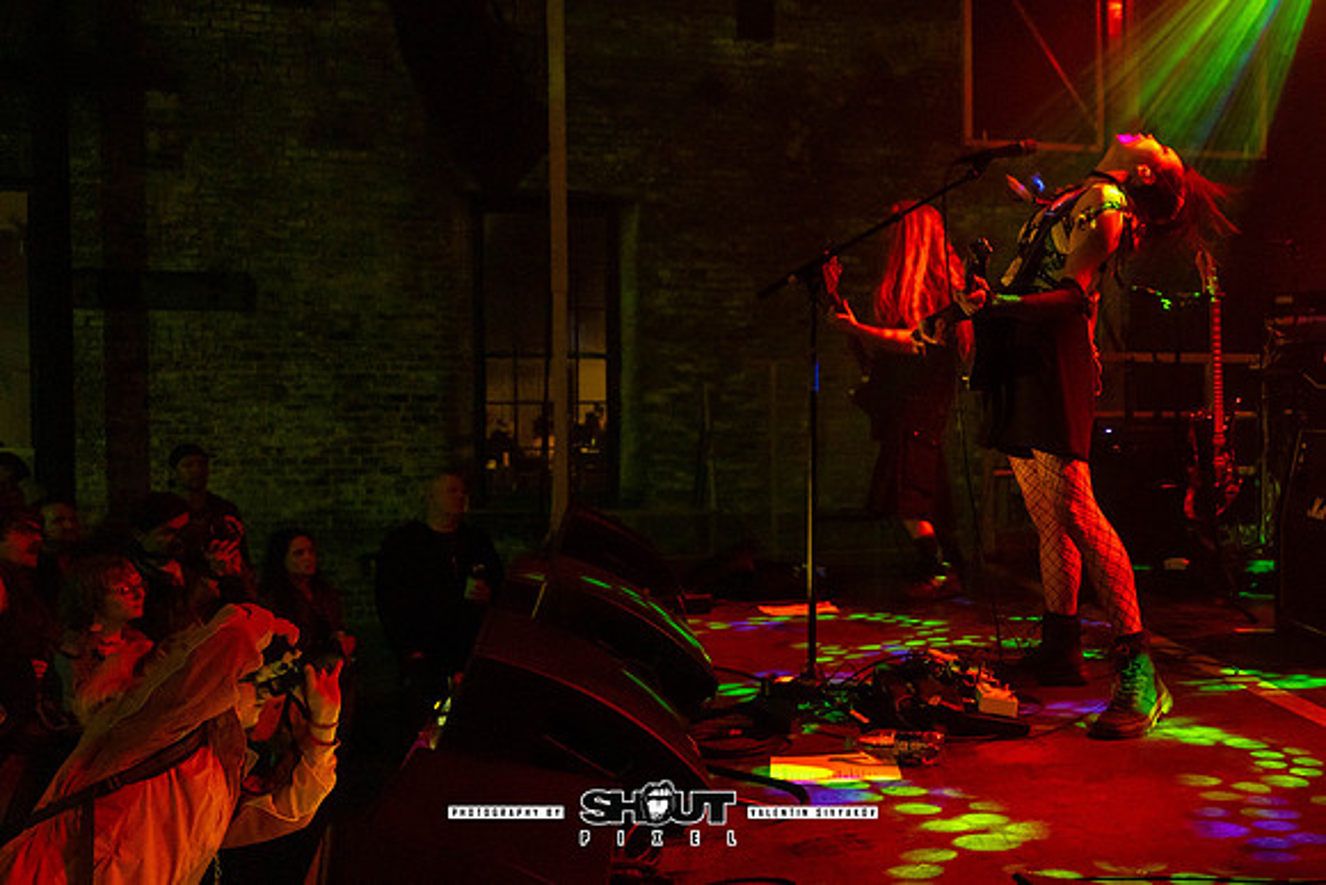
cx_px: 1019
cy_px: 410
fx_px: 1385
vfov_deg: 35.4
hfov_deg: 48.9
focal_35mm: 38
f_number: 2.8
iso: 3200
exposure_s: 1/200
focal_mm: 24
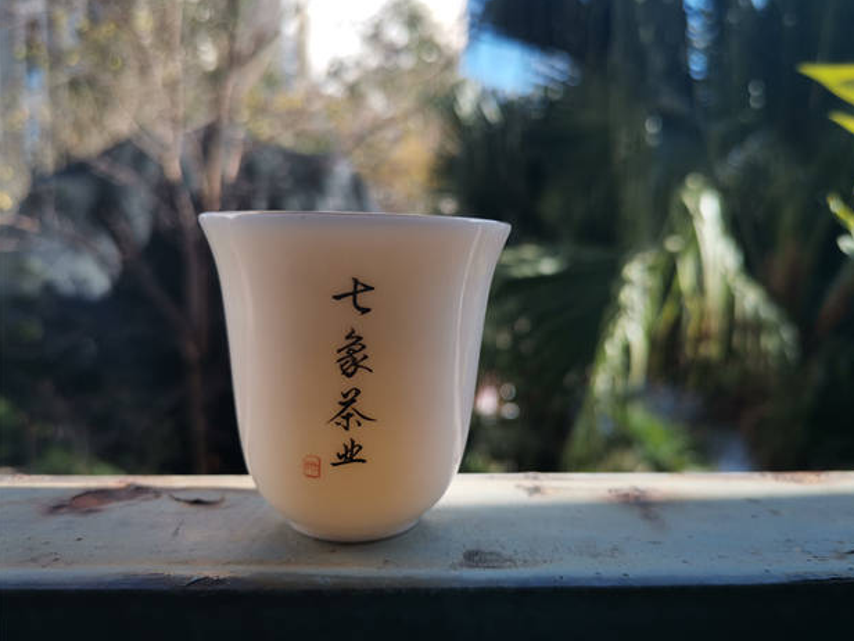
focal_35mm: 27
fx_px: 666
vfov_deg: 51.4
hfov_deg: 65.3
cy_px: 319
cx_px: 441
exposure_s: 1/378
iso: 50
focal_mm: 4.75
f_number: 1.8
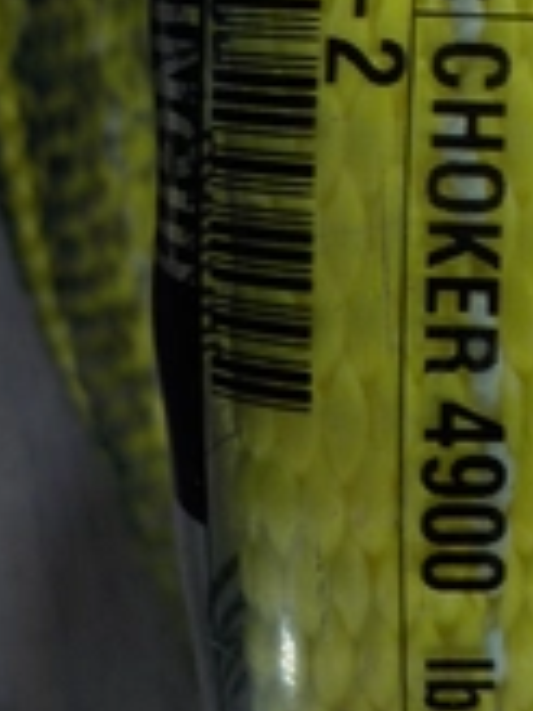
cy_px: -52
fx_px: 1499
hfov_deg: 19.1
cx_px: 633
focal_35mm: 73
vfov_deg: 25.0
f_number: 3.3
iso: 140
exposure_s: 1/30
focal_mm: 4.1
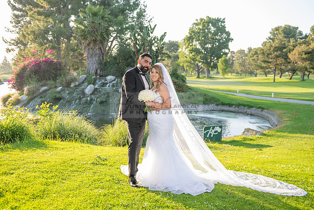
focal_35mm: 36
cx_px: 146
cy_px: 93
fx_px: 311
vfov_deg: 37.2
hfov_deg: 53.6
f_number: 3.5
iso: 200
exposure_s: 1/320
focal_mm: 32
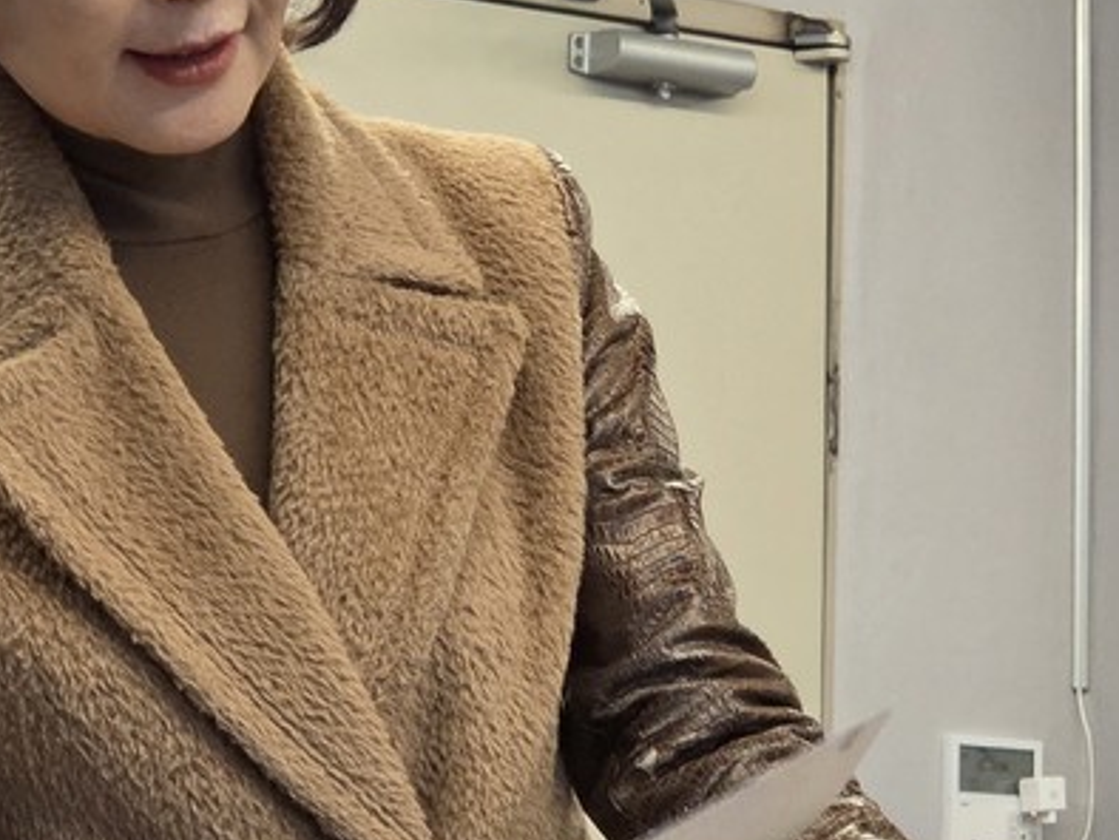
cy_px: 485
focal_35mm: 168
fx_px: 5434
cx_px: 653
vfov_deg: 8.8
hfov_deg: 11.8
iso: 400
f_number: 2.4
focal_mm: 7
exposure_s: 1/120
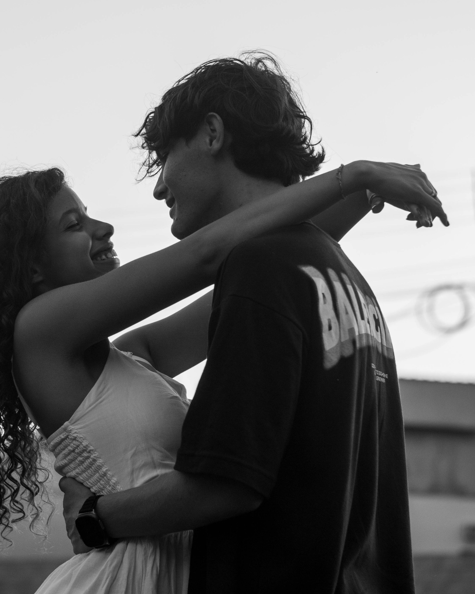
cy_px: 279
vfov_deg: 15.3
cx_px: 173
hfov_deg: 12.2
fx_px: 2214
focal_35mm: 126
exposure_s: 1/320
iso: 250
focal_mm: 50
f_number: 2.8
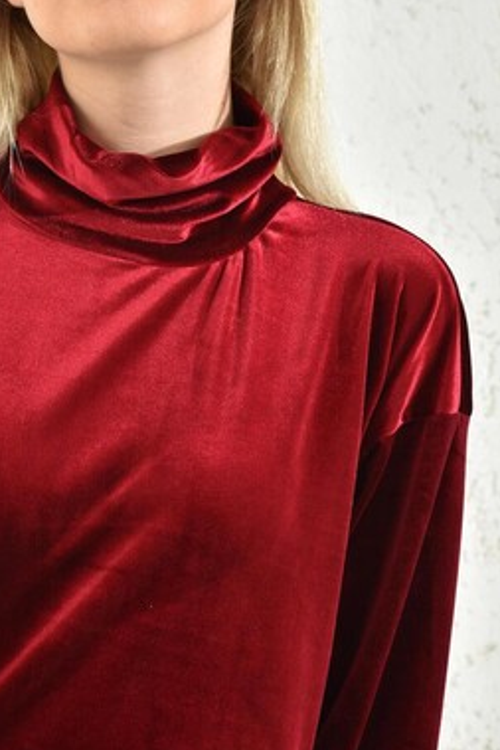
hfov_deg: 15.0
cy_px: 327
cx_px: 126
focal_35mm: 91
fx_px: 1894
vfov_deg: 22.4
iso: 100
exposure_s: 1/160
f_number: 7.1
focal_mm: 46
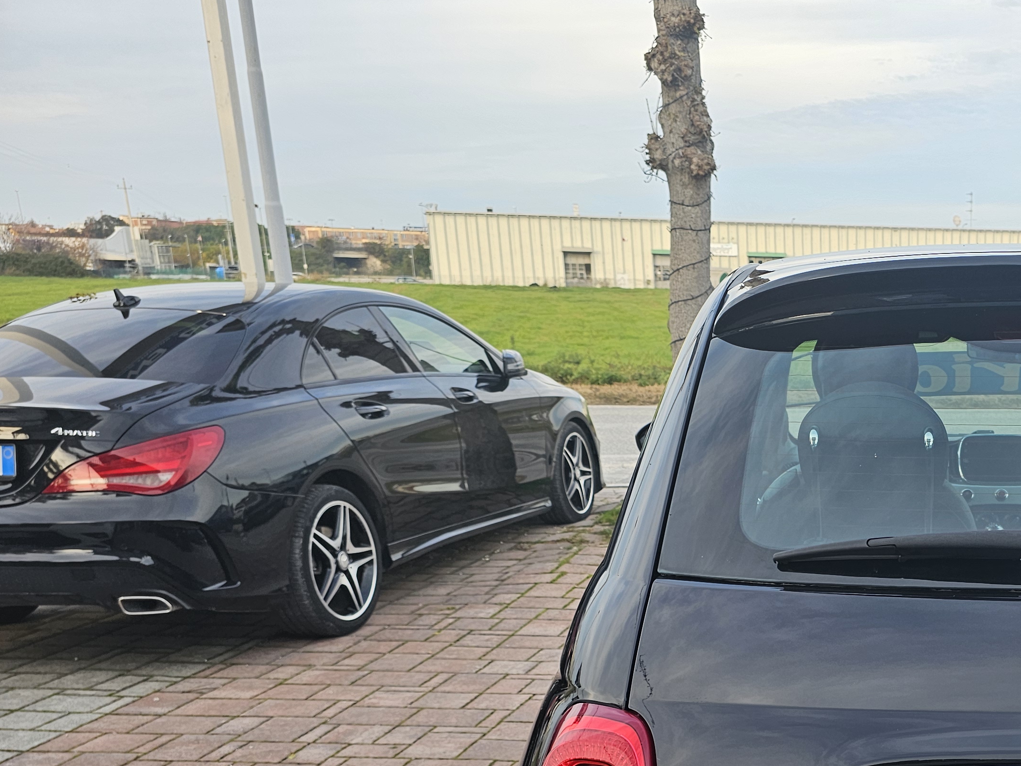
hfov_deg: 40.1
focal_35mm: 43
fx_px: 1268
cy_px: 712
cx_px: 943
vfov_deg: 31.7
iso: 25
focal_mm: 6.3
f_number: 1.7
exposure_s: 1/180
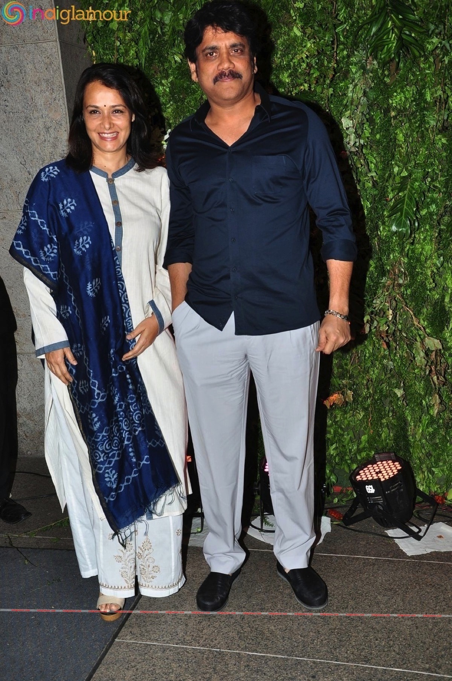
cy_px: 340
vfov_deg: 49.6
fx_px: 736
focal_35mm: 39
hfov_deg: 34.1
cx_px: 226
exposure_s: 1/125
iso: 200
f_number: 7.1
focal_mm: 26
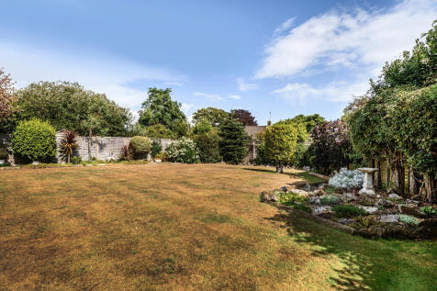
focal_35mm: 18
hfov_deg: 90.0
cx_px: 218
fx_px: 218
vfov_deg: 67.3
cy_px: 146
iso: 200
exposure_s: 1/1000
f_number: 8
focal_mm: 12
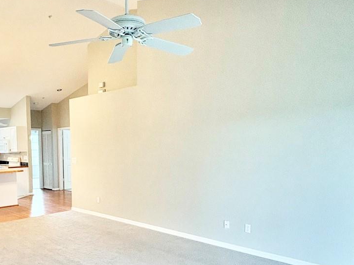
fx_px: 317
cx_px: 115
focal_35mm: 31
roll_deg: +0.7
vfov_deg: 44.8
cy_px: 177
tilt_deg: -4.1
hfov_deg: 57.0
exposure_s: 1/120
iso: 400
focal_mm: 2.22
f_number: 2.2
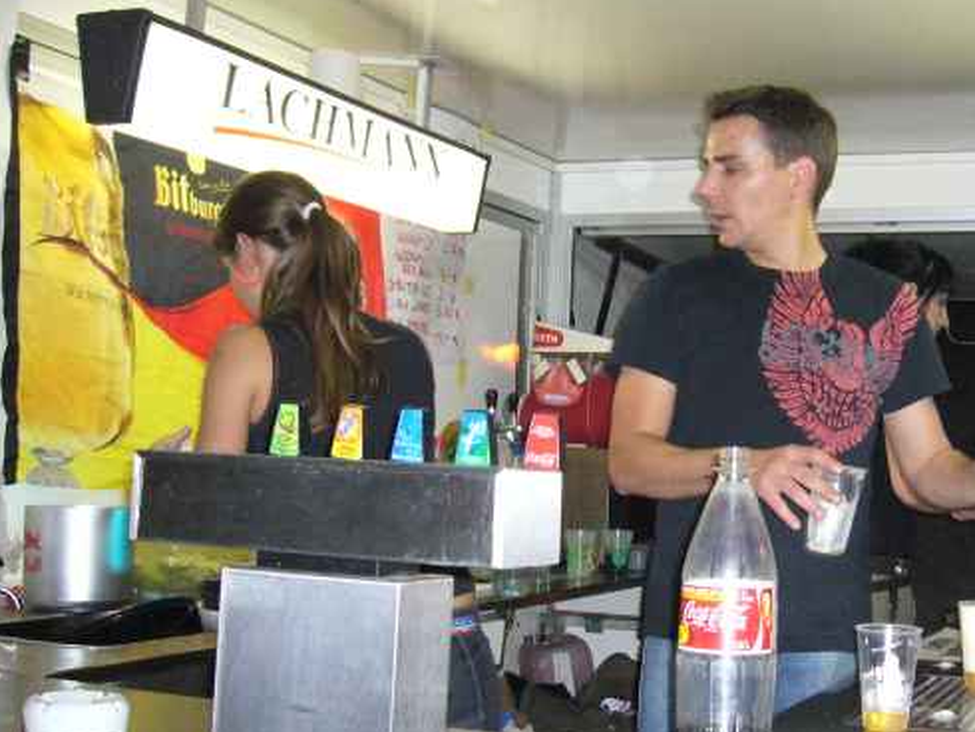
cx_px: 690
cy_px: 375
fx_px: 1409
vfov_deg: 29.1
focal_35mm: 50
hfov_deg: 37.5
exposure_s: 1/60
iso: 320
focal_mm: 5.8
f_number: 2.8
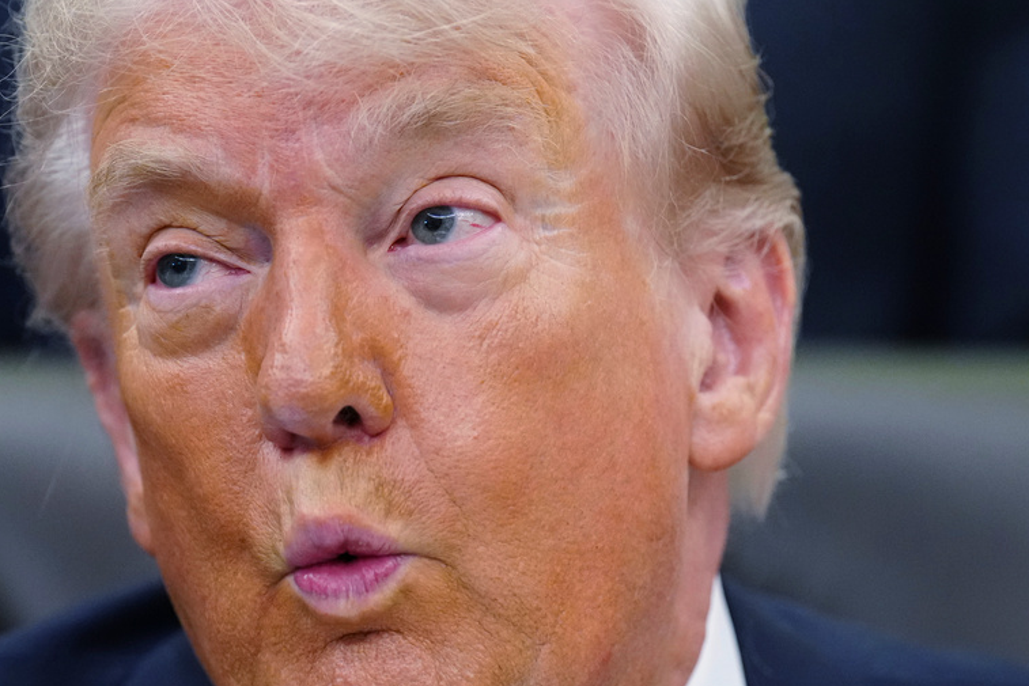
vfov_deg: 4.0
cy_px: 321
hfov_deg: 6.0
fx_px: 9891
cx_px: 397
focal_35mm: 346
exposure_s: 1/250
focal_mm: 171
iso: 4000
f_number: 3.2
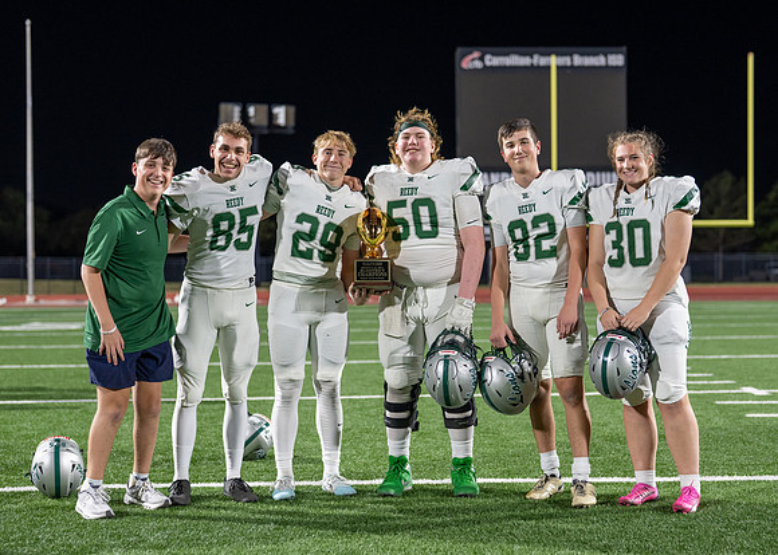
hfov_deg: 32.6
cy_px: 294
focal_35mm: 60
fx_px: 1332
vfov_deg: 23.6
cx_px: 405
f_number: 2
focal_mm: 50
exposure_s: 1/500
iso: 1000
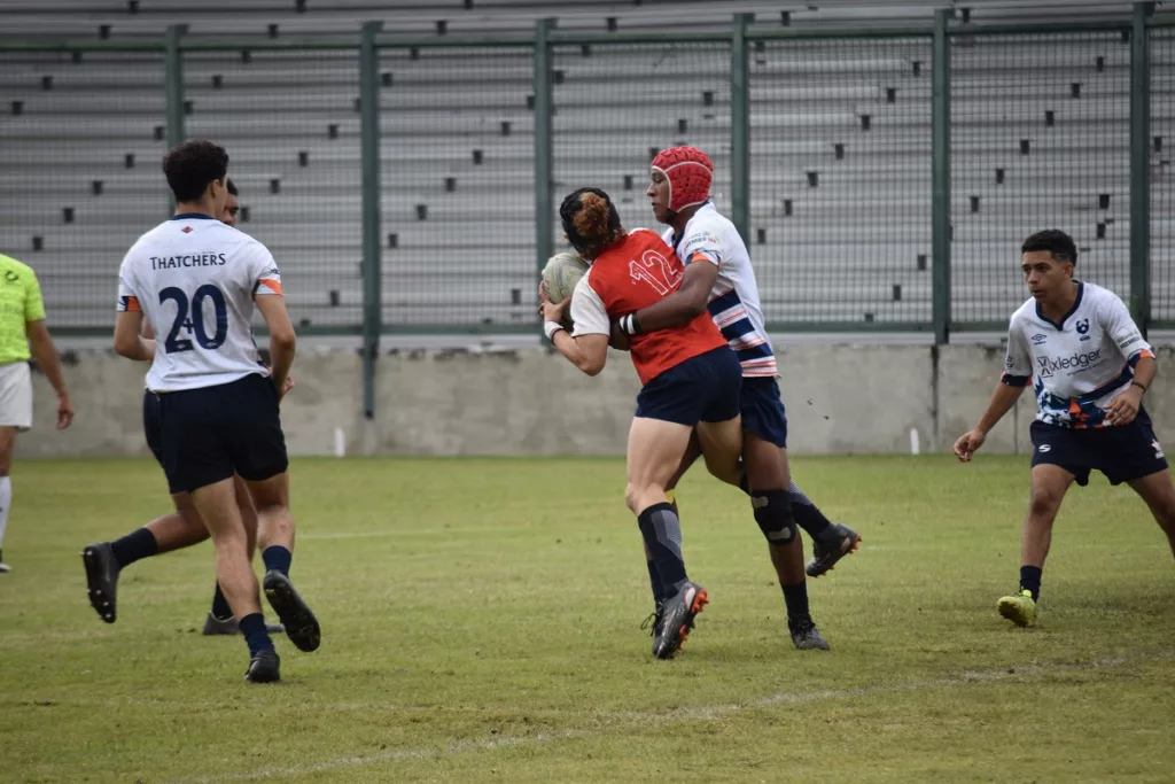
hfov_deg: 6.9
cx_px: 588
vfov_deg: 4.6
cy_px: 392
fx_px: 9792
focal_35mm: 300
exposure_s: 1/640
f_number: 6.3
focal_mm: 200
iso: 200
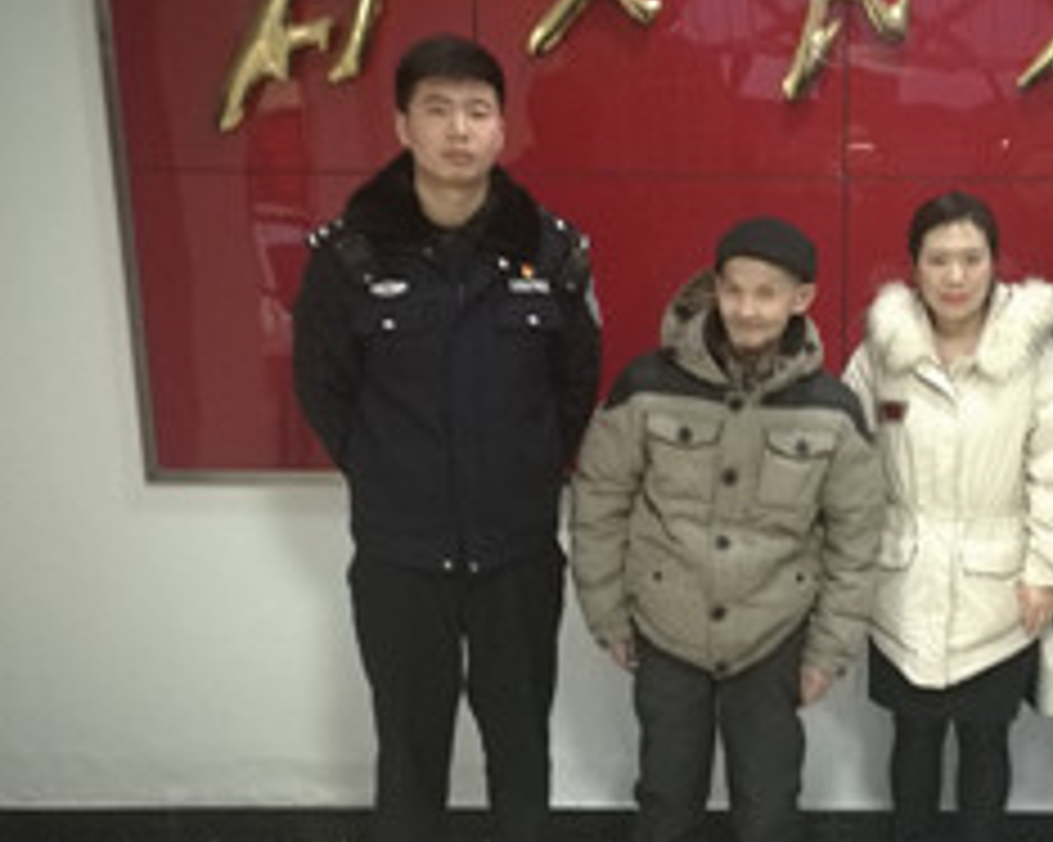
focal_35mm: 45
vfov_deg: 33.4
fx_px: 1402
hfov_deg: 39.6
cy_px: 419
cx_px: 832
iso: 800
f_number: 2
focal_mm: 4.04
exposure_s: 1/6.25
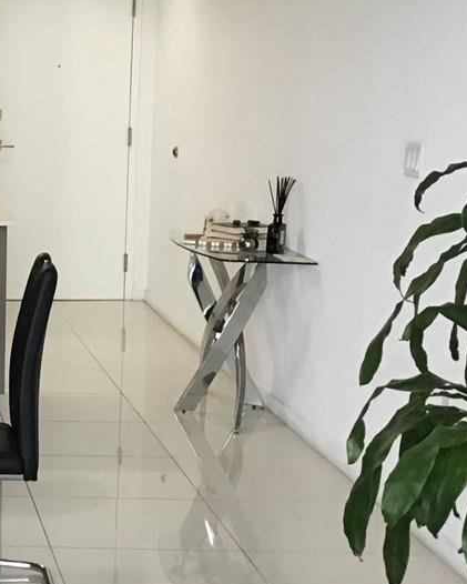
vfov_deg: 20.8
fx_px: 1589
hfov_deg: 15.5
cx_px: -222
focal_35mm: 92
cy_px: 290
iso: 50
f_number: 2.4
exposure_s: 1/30
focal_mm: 3.3
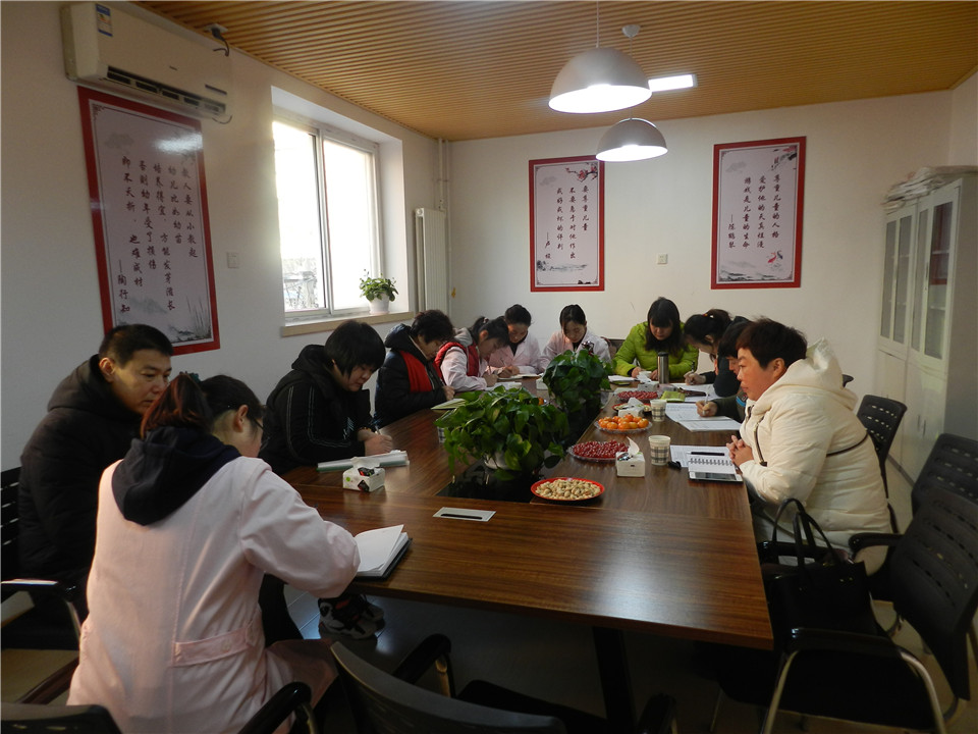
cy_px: 367
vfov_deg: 58.9
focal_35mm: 23
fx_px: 650
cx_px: 489
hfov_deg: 73.9
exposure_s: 1/30
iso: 160
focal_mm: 4
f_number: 3.4
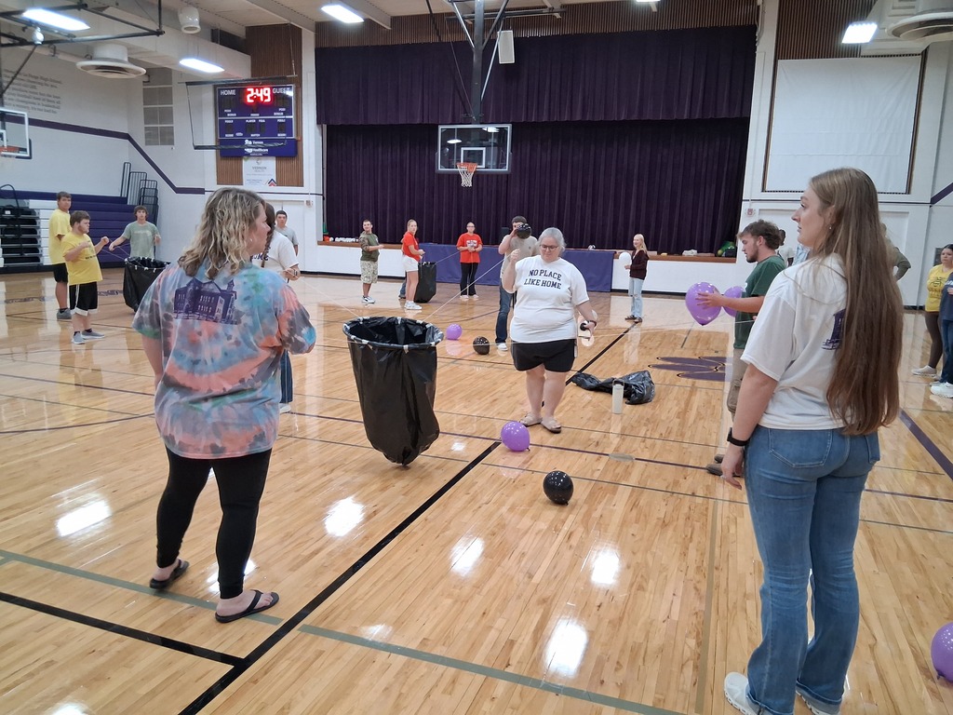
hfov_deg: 67.3
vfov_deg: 53.1
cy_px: 358
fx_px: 716
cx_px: 476
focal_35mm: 26
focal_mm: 3.98
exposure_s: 1/60
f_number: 1.8
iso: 400
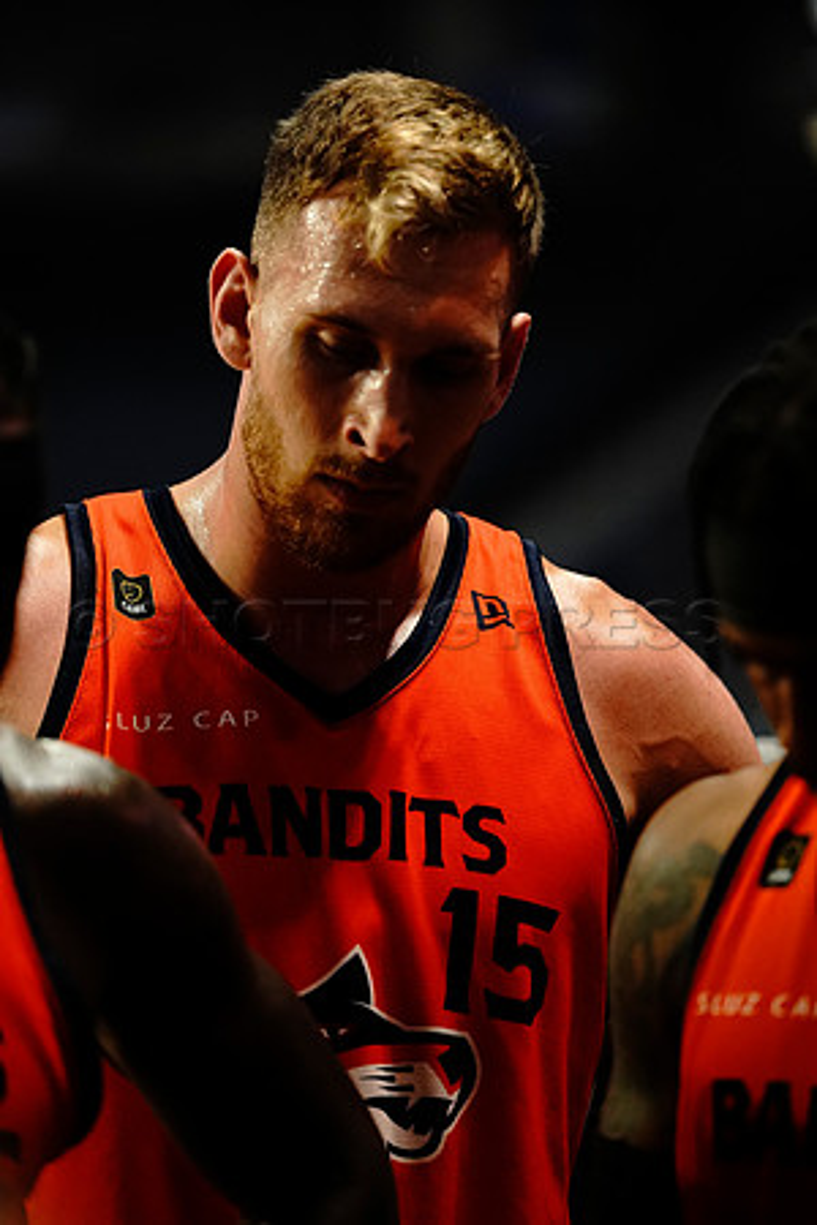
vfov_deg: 10.3
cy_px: 612
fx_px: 6808
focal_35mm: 200
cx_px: 408
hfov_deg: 6.9
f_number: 2.8
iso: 5000
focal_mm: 200
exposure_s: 1/2000
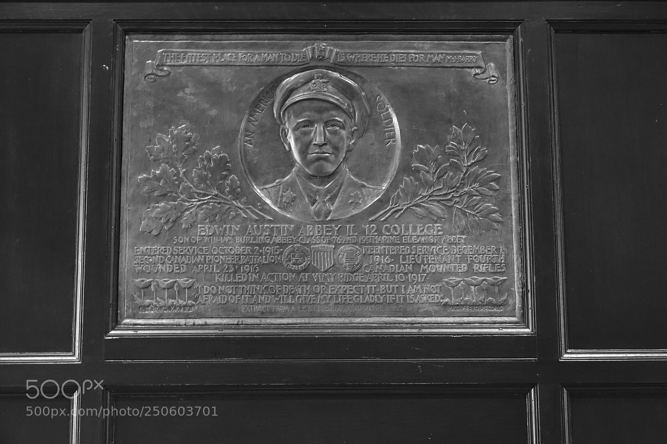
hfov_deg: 32.9
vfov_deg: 22.3
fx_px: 1130
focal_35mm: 61
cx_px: 334
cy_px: 222
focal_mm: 22.19
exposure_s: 1/8
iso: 1000
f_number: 3.5
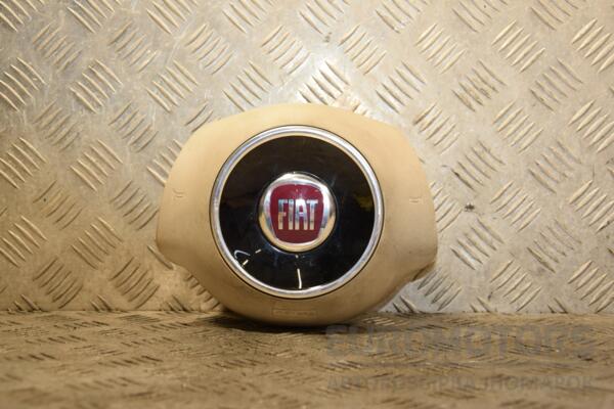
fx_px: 972
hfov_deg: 35.1
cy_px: 204
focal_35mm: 57
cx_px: 307
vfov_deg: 23.8
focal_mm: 38
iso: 800
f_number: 5
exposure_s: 1/200
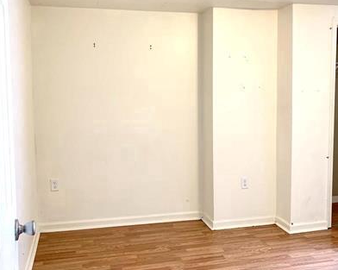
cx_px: 171
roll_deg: +0.2
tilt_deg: -1.9
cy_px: 118
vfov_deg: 42.1
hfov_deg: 51.6
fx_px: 350
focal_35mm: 35
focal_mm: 4.25
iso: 100
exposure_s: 1/60
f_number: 1.8
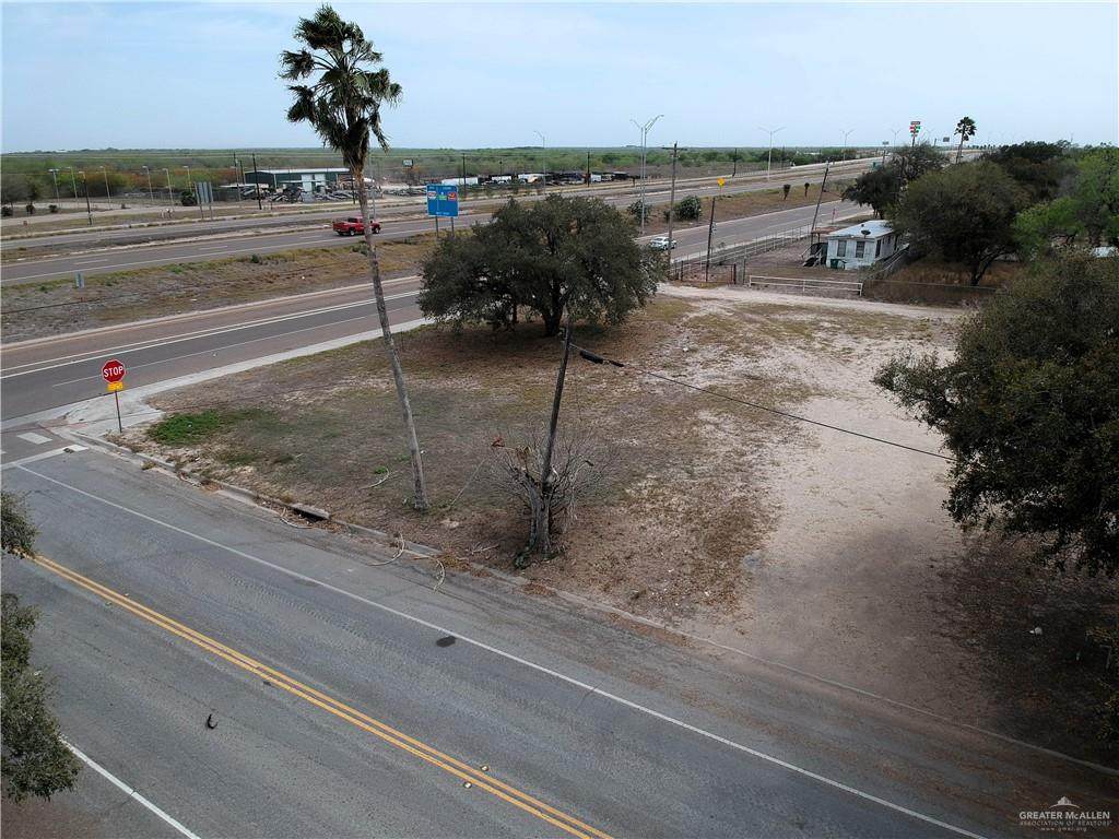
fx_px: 808
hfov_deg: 69.4
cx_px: 560
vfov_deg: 54.9
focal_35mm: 25
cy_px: 420
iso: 101
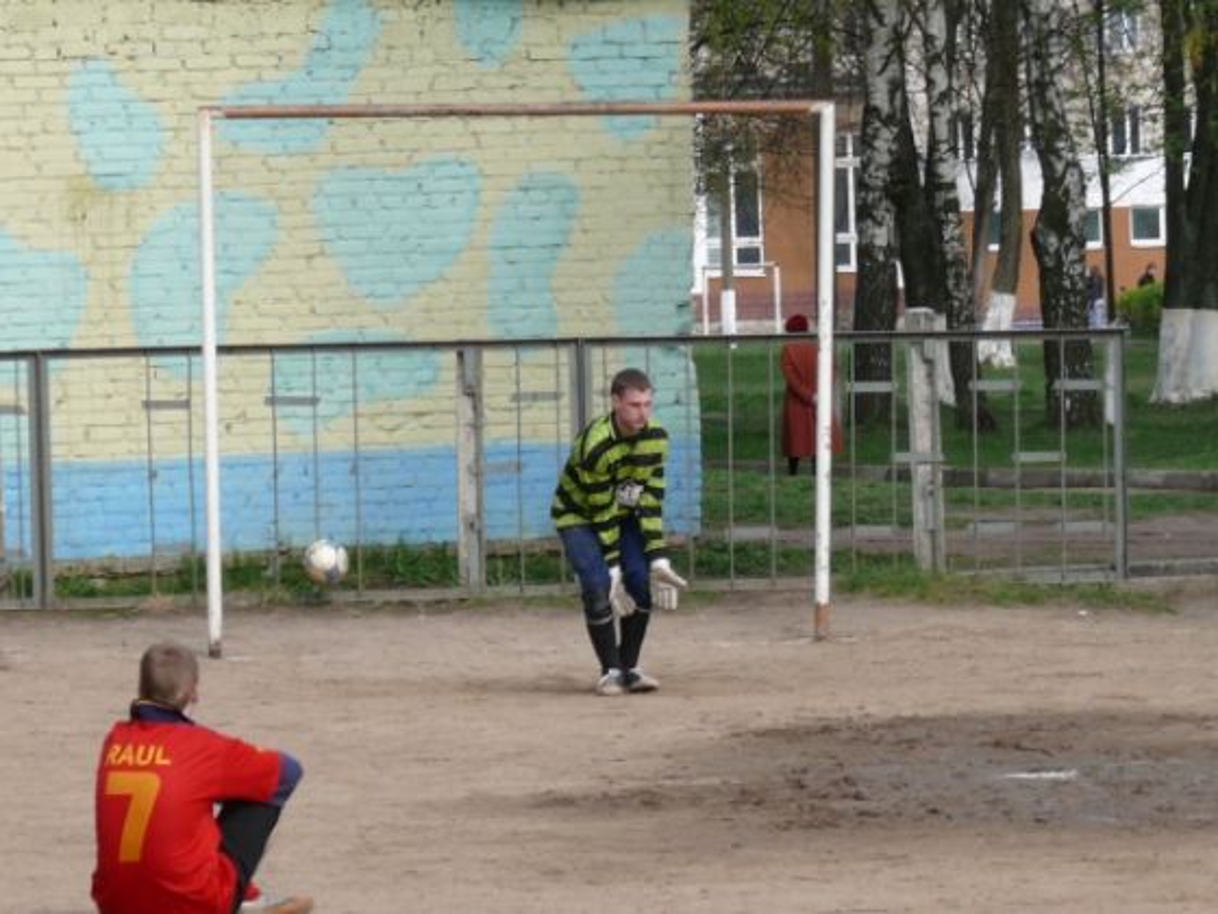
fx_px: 9289
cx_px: 609
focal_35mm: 264
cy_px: 457
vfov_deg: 5.6
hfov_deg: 7.5
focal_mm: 31.2
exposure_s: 1/320
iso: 100
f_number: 5.6
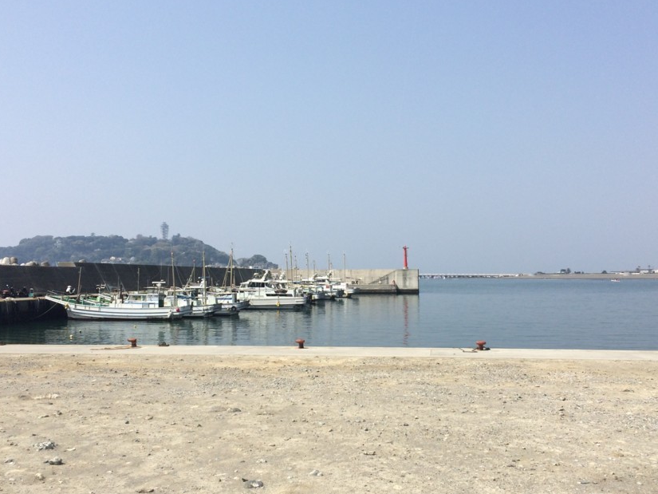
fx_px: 684
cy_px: 263
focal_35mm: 36
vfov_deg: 39.6
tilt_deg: -1.4
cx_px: 352
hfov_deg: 51.3
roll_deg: +1.2
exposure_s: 1/3425
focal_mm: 4.15
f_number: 2.2
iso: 32
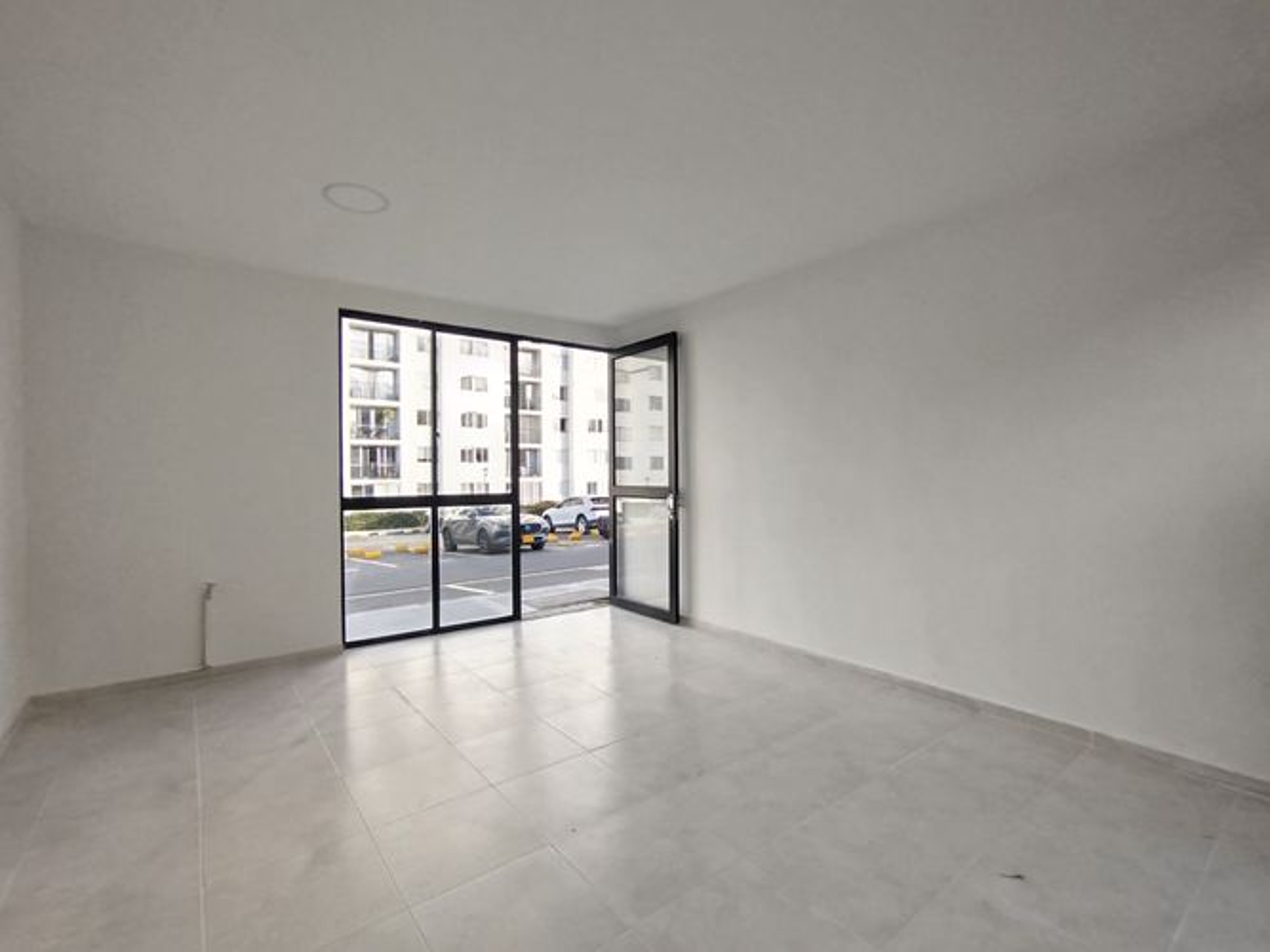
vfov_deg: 81.7
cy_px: 476
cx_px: 635
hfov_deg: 98.2
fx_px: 550
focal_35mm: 15
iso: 50
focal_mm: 1.65
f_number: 2.2
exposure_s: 1/144
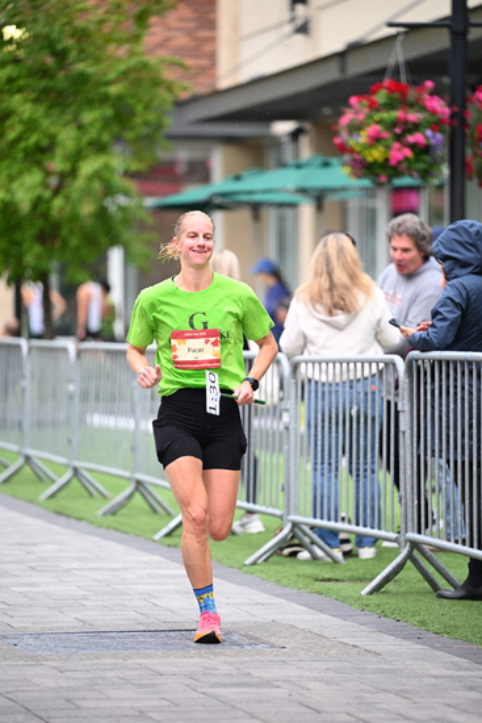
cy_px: 362
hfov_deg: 7.6
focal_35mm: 180
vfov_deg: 11.4
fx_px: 3612
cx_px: 241
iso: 1250
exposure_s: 1/1250
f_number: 2.8
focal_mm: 180
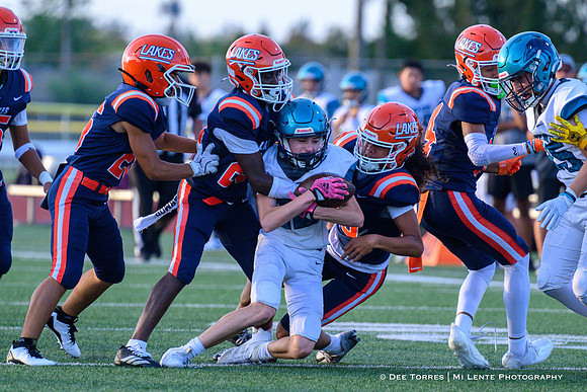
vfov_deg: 3.4
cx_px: 322
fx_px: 6534
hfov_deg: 5.1
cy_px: 249
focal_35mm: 401
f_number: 4
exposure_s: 1/2000
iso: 2500
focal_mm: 280
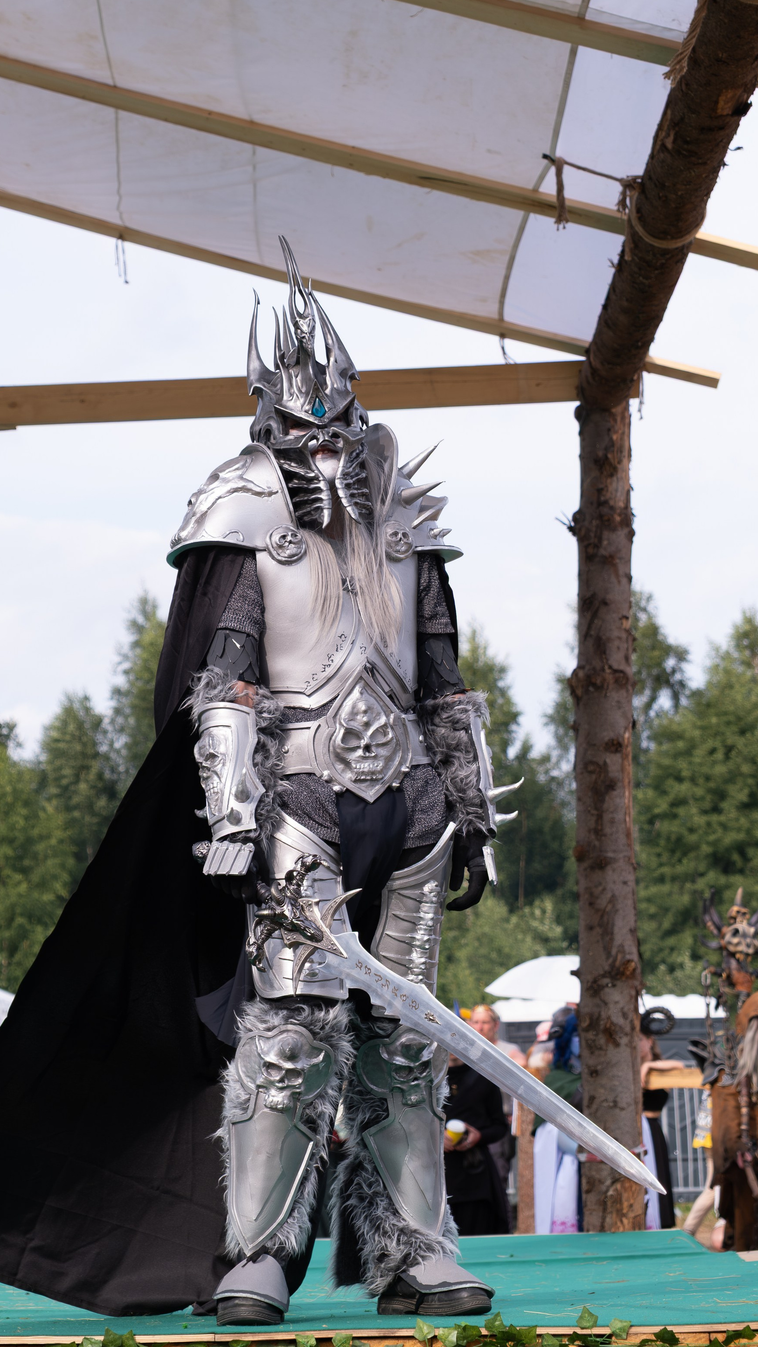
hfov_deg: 14.6
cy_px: 574
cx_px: 278
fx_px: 2965
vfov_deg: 25.6
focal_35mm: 83
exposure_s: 1/1000
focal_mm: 40.1
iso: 200
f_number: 3.6
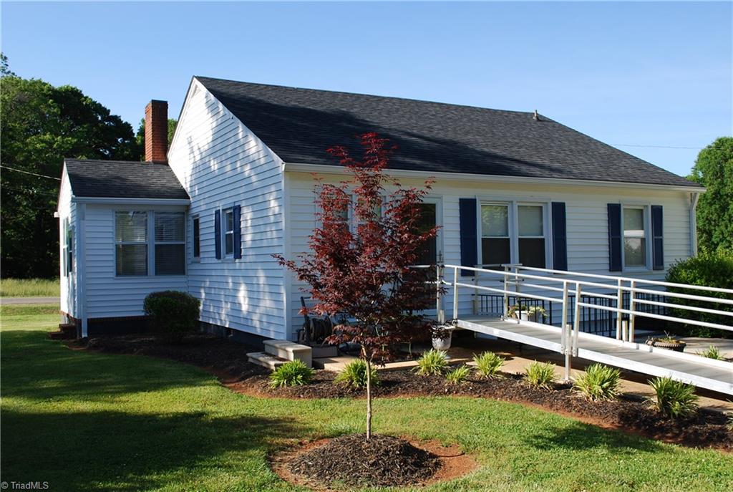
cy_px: 246
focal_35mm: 33
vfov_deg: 40.1
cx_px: 366
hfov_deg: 57.1
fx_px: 673
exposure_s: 1/160
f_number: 6.3
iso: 100
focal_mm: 22
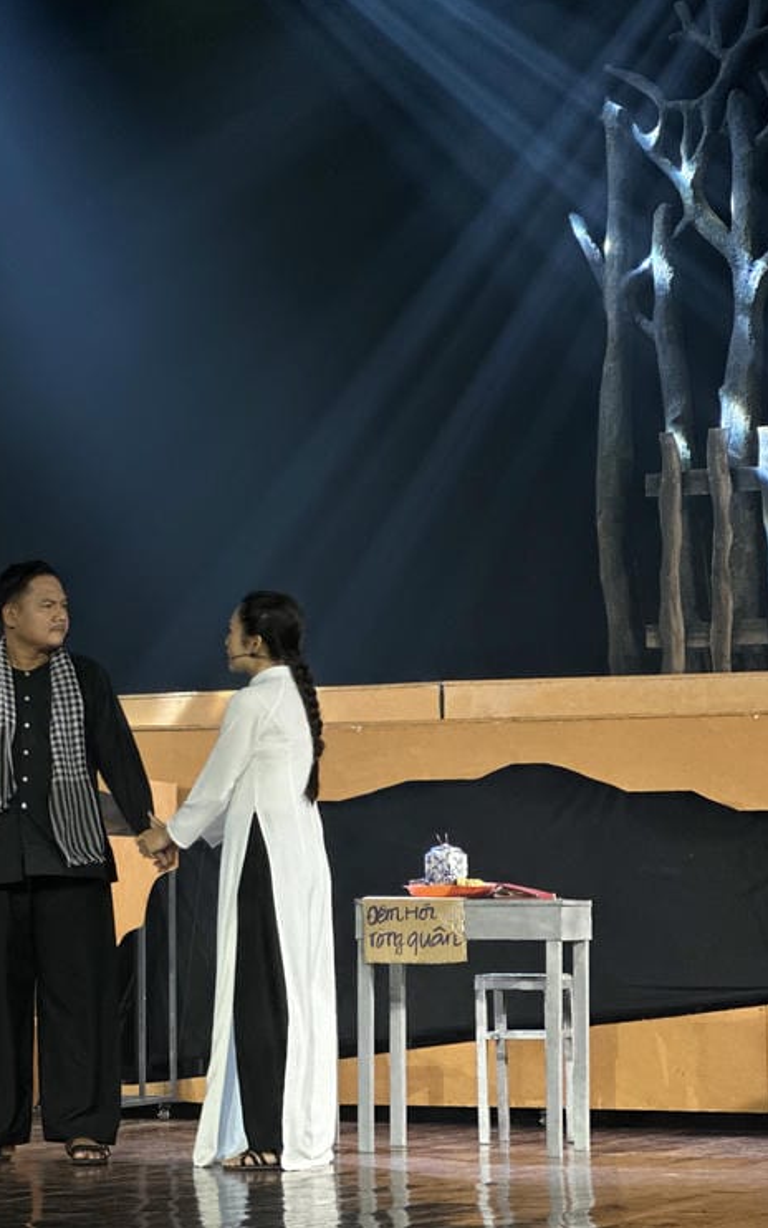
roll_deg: +0.1
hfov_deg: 11.8
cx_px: 119
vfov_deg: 18.9
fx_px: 3682
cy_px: 614
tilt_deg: +6.6
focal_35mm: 110
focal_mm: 9
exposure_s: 1/72
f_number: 2.8
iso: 250
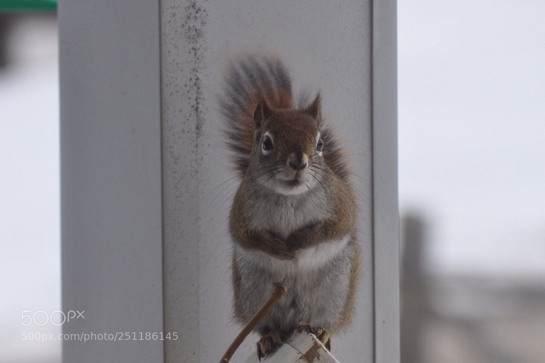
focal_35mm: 248
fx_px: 3745
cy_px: 182
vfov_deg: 5.5
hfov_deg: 8.3
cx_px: 272
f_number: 9
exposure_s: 1/100
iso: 200
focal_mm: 165
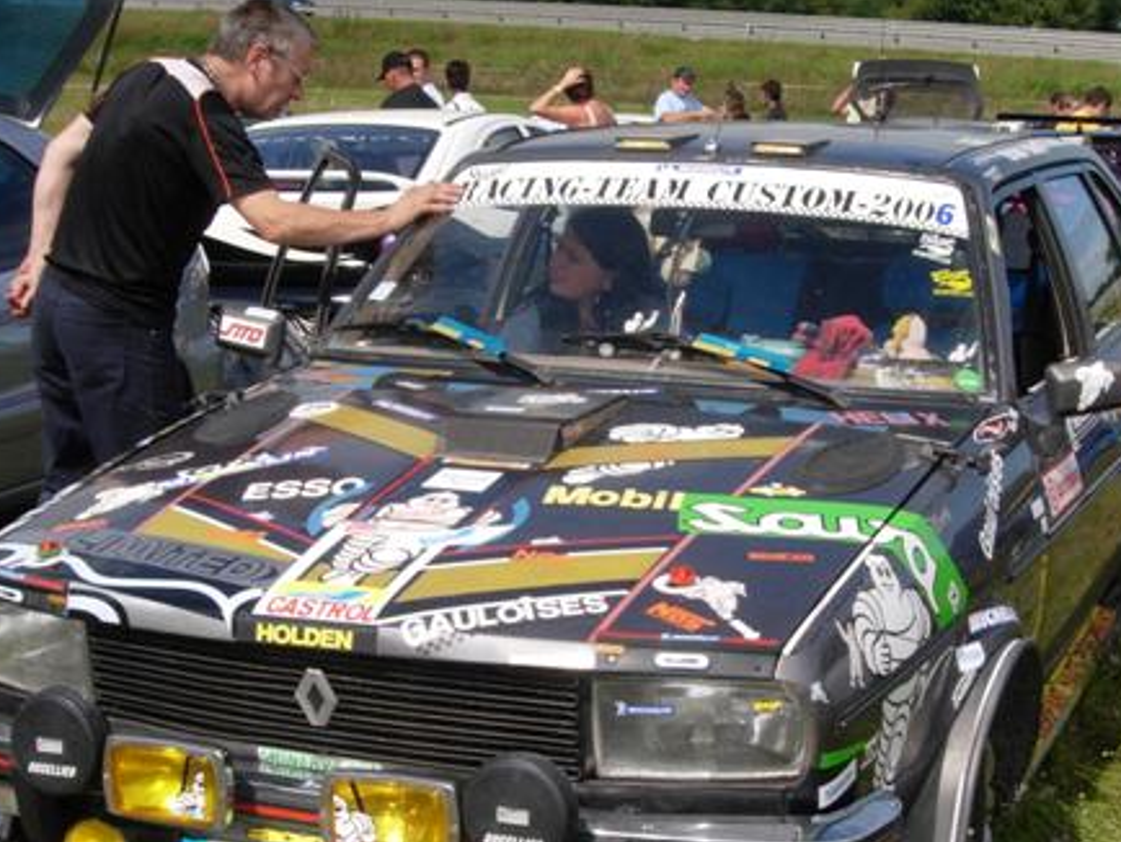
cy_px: 586
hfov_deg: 27.7
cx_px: 620
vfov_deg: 20.9
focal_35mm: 70
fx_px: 2268
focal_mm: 7.8
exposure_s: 1/1054
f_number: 4.8
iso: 79
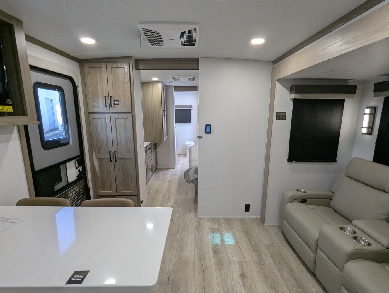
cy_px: 146
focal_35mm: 16
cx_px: 194
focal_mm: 2.35
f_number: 2.2
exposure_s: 1/152
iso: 233
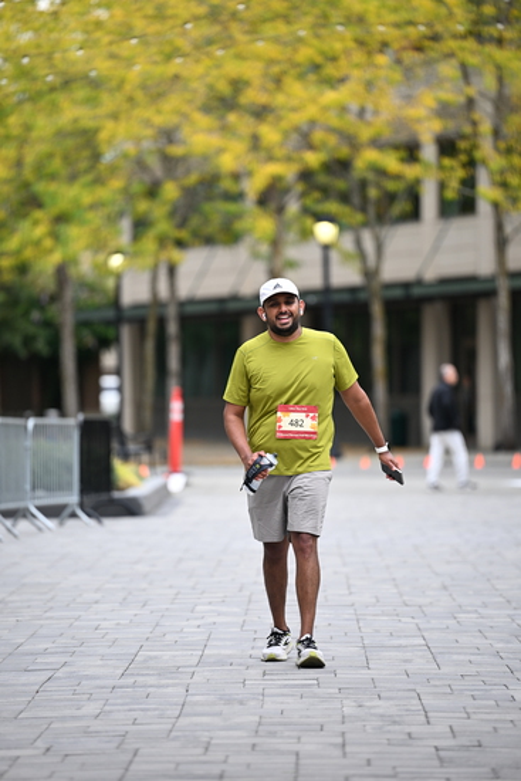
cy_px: 390
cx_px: 260
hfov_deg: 7.2
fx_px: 4122
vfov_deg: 10.8
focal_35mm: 190
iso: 400
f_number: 2.8
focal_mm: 190
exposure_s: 1/1250
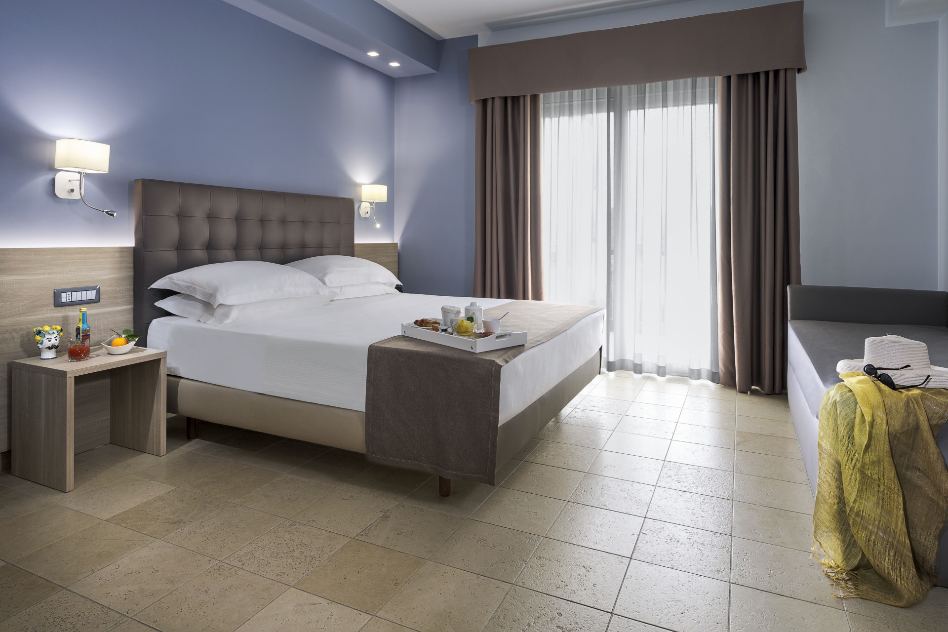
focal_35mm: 20
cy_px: 316
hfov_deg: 84.0
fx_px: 527
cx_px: 474
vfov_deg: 61.9
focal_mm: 20
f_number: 11
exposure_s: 1/4
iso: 100
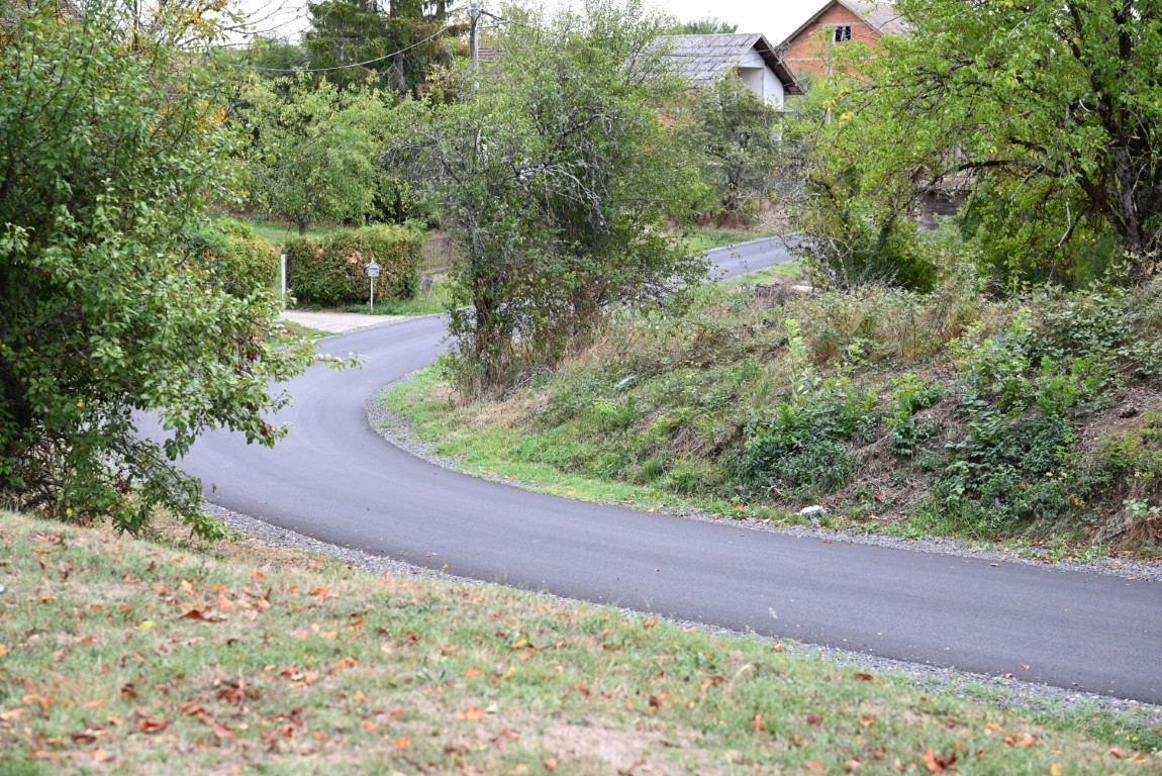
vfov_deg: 22.6
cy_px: 388
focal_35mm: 60
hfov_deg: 33.4
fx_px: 1938
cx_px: 581
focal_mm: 60
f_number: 4
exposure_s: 1/400
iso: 800
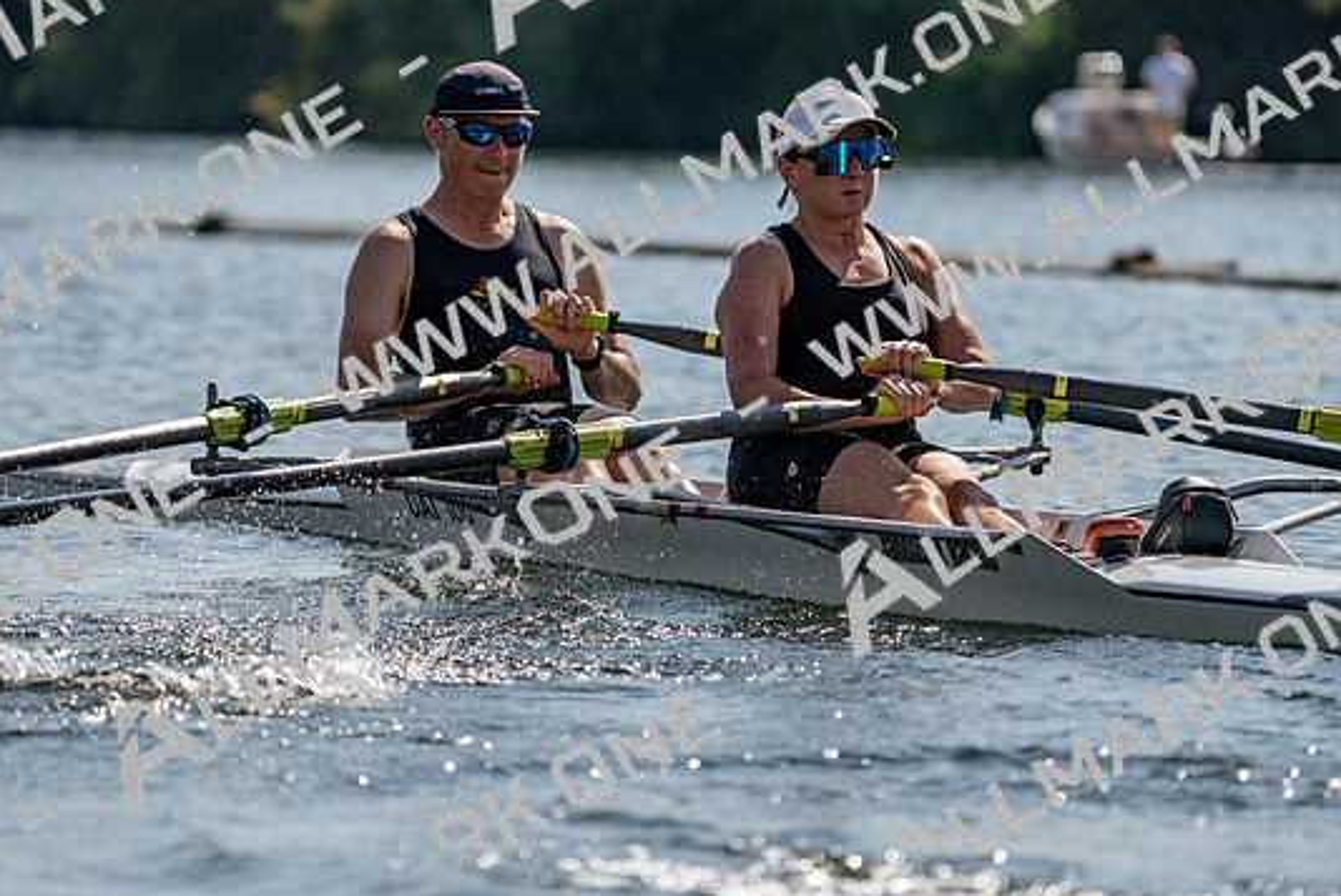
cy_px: 420
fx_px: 10923
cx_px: 625
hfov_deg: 7.0
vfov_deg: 4.7
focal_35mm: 293
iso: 125
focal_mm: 270
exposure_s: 1/1600
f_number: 5.6
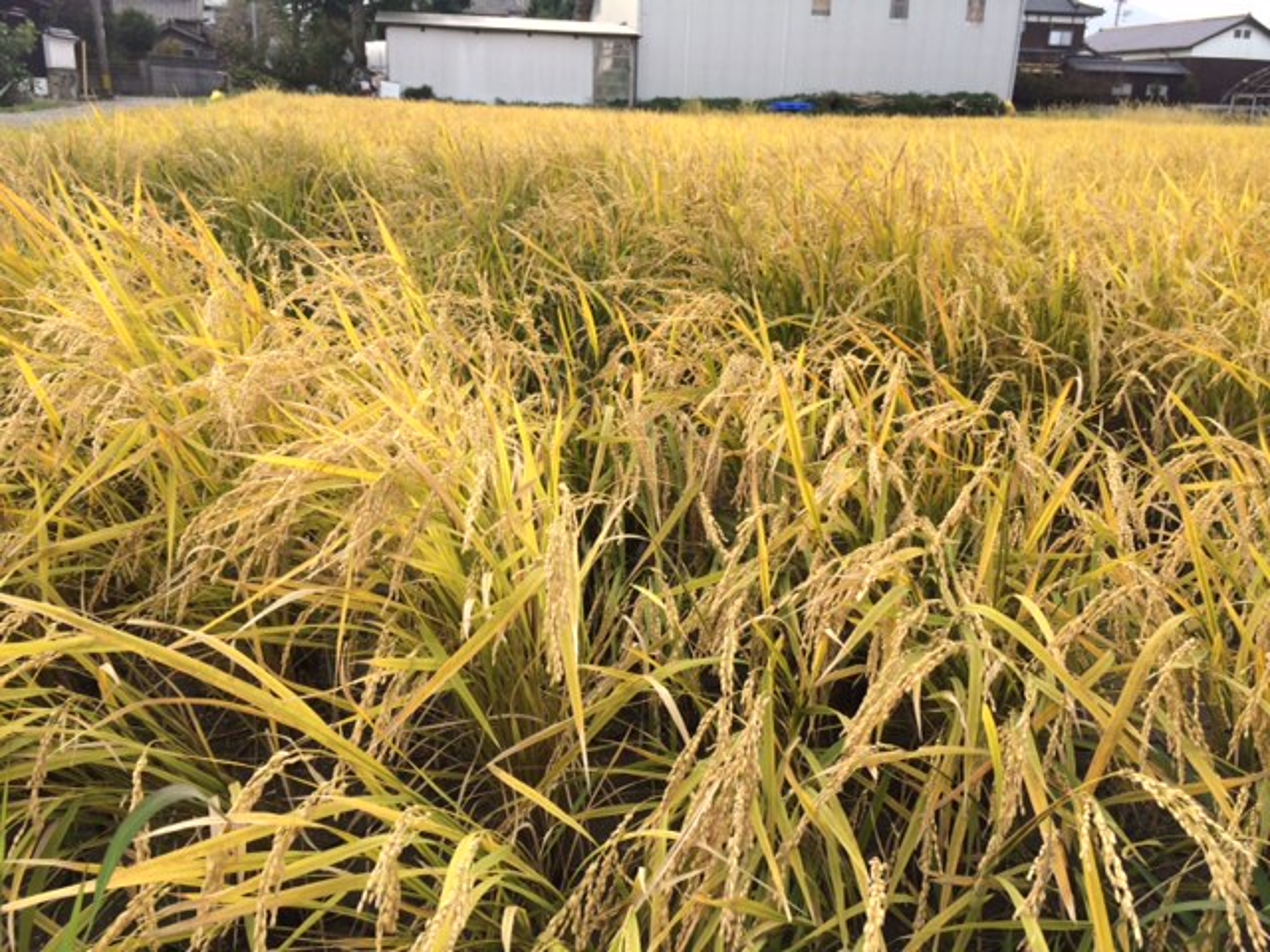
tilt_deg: -20.0
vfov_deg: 48.2
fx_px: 1064
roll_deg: -0.6
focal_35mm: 29
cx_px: 635
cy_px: 476
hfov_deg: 61.7
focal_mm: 4.15
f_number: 2.2
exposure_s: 1/441
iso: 32
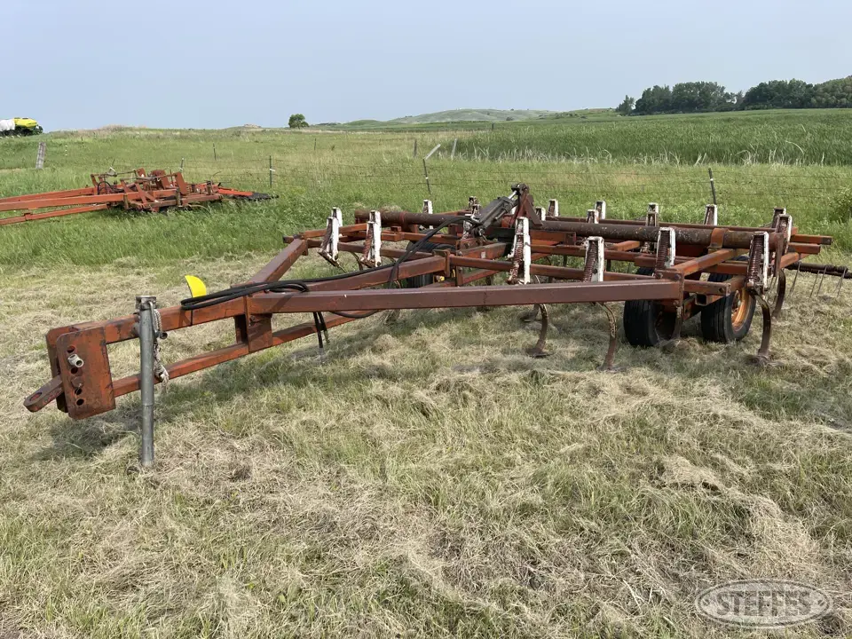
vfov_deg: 53.1
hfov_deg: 67.3
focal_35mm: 26
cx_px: 426
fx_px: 640
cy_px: 320
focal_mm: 5.1
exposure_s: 1/2488
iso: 32
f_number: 1.6
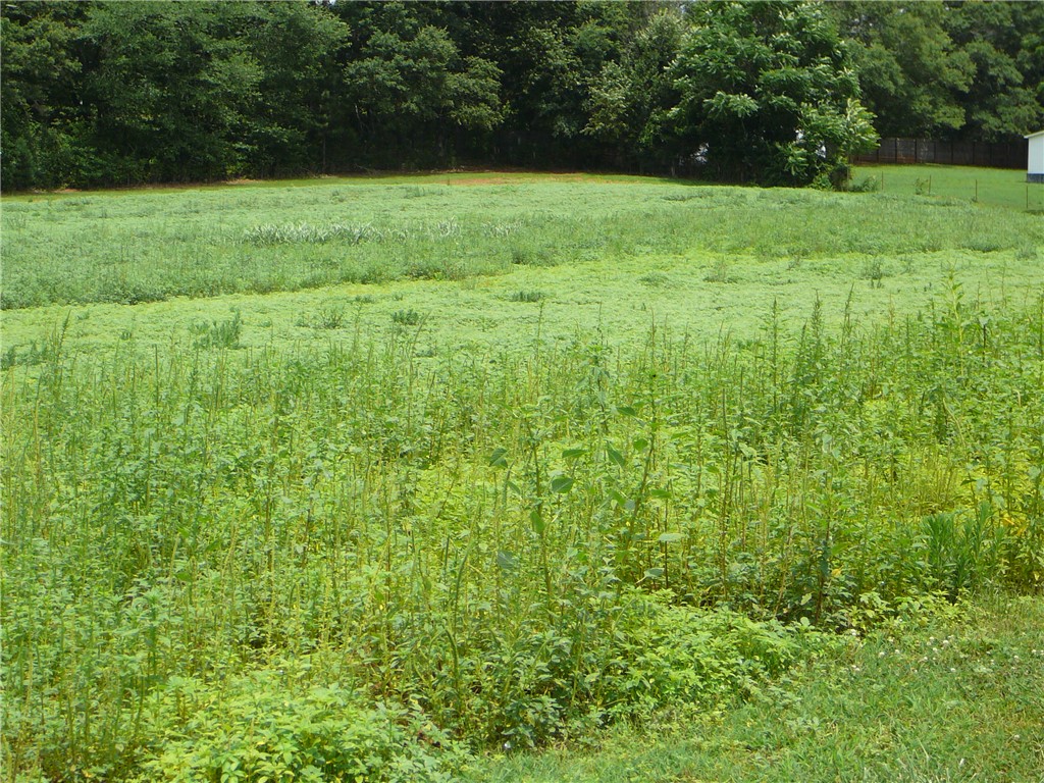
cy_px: 392
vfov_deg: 20.7
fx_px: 2141
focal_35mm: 71
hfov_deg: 27.4
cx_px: 522
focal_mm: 10.5
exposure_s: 1/640
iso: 80
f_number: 3.7
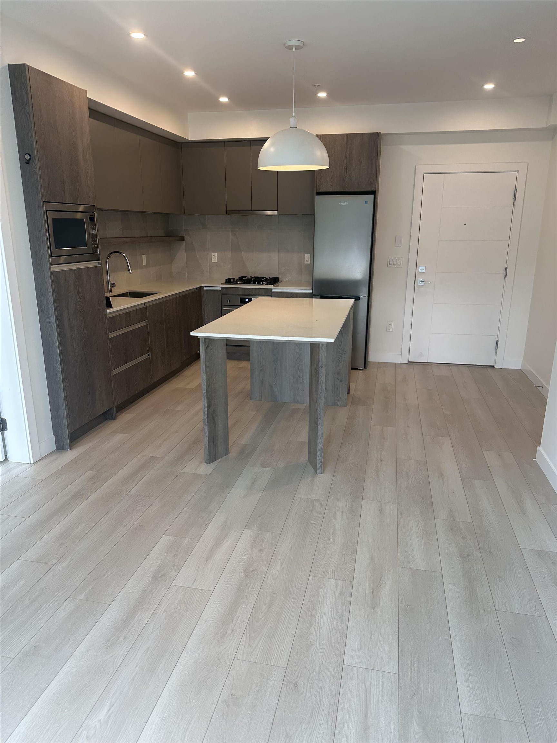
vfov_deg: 71.6
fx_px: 515
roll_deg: -0.5
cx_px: 278
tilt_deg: -14.6
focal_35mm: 24
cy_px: 372
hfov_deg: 56.8
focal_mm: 6.86
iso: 100
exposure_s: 1/120
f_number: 1.78
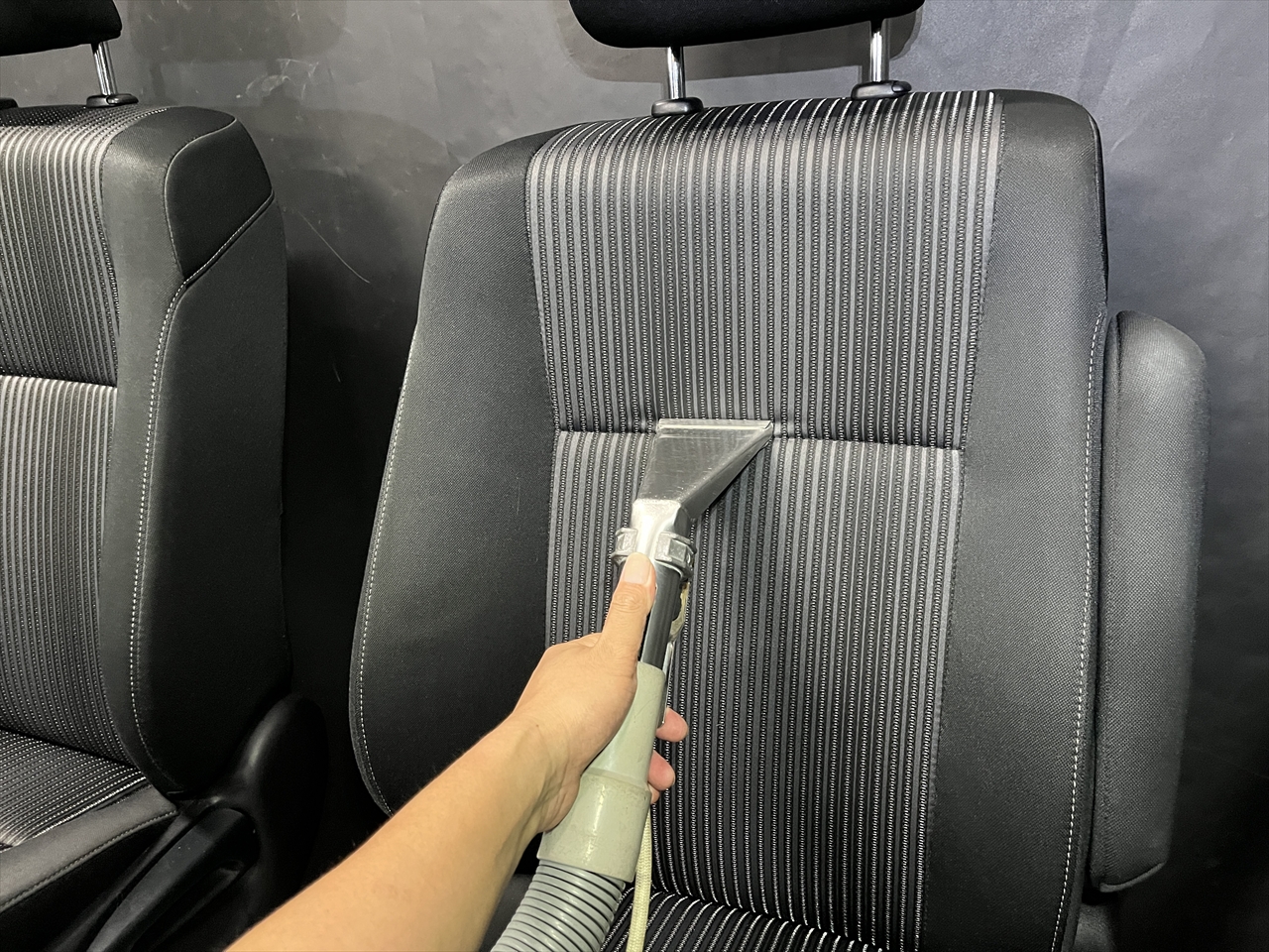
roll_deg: +2.4
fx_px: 953
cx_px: 634
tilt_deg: -19.5
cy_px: 476
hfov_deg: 67.3
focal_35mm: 26
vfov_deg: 53.1
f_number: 1.6
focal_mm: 5.1
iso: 640
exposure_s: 1/38
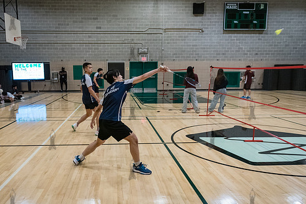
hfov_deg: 61.5
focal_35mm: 30
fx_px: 255
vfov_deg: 43.6
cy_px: 109
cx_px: 125
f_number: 3.5
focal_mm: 24
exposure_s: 1/400
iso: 8000
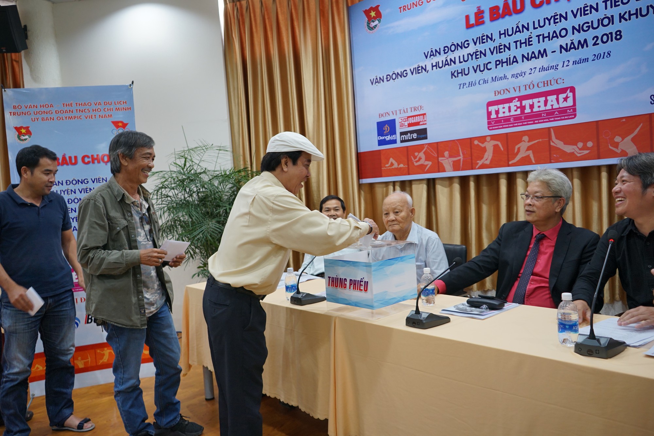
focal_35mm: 28
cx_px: 327
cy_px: 218
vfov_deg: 46.4
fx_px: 509
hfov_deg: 65.5
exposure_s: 1/60
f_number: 4
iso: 800
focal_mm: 28
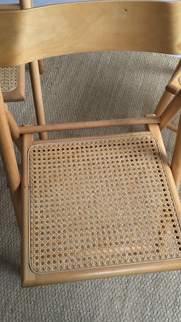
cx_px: 85
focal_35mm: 37
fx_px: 316
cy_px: 155
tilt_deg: -61.8
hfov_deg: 32.0
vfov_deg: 54.0
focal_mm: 4.15
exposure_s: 1/33
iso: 200
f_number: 2.2
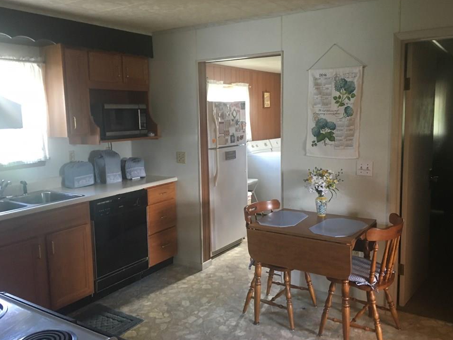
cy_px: 167
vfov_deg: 45.4
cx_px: 231
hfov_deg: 58.4
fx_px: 406
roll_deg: +1.1
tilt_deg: -6.3
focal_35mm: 31
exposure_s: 1/17
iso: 200
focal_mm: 4.15
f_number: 2.2
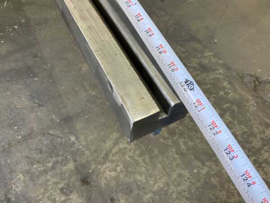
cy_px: 102
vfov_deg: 48.2
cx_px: 135
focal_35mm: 29
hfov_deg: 61.7
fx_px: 226
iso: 160
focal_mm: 3
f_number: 1.8
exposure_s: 1/60
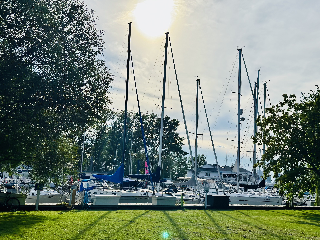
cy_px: 120
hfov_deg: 39.7
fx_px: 444
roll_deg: -3.4
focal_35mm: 48
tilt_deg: +7.5
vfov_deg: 30.3
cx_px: 160
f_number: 1.78
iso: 80
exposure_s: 1/18868
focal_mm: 6.86
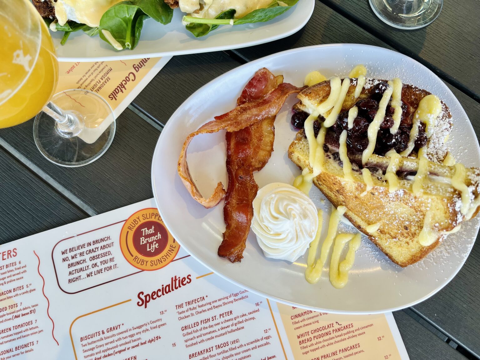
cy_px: 180
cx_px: 240
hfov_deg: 67.3
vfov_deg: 53.1
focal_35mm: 26
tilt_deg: -79.1
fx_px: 361
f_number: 1.6
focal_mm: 5.1
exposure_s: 1/132
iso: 32
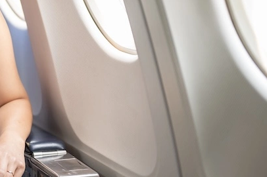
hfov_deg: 15.6
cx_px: -64
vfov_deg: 10.7
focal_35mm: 126
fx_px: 934
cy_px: -8
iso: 160
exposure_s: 1/200
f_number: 1.8
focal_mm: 50
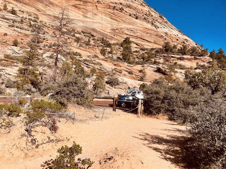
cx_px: 113
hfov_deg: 69.4
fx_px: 163
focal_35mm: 25
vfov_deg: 54.9
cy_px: 84
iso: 32
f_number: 1.6
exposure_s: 1/3922
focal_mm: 5.1
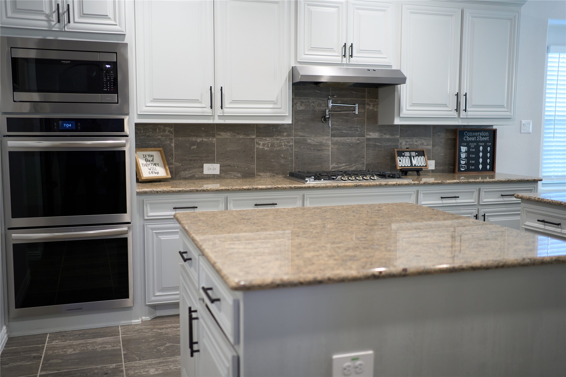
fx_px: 550
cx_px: 283
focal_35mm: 35
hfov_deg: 54.4
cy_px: 188
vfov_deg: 37.9
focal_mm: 35
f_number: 2.2
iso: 800
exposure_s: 1/125
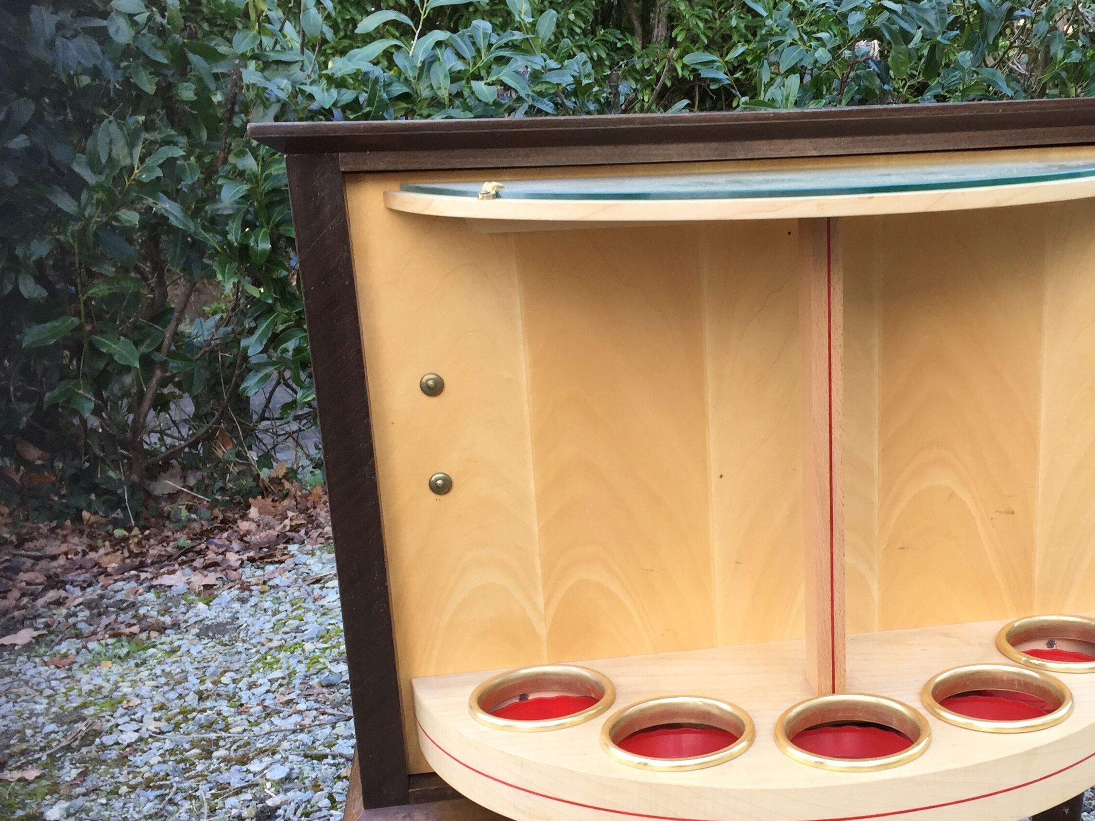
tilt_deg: -16.3
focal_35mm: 42
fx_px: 1328
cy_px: 533
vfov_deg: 34.1
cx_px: 728
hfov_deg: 44.2
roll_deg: +2.9
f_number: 2.2
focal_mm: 4.15
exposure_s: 1/100
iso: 50
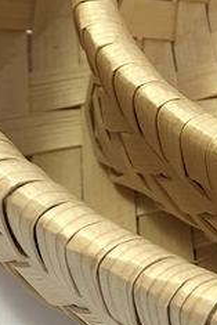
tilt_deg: -45.1
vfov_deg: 13.0
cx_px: 480
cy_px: -66
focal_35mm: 154
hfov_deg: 8.3
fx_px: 1390
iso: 25
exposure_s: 1/33
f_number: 1.8
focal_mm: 3.99
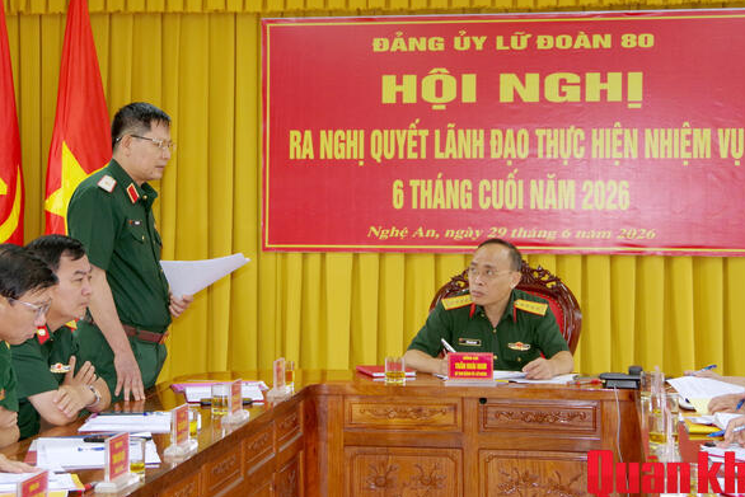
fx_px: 1801
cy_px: 172
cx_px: 317
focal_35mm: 87
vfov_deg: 15.7
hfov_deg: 23.4
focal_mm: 40
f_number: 5.6
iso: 800
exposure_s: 1/80
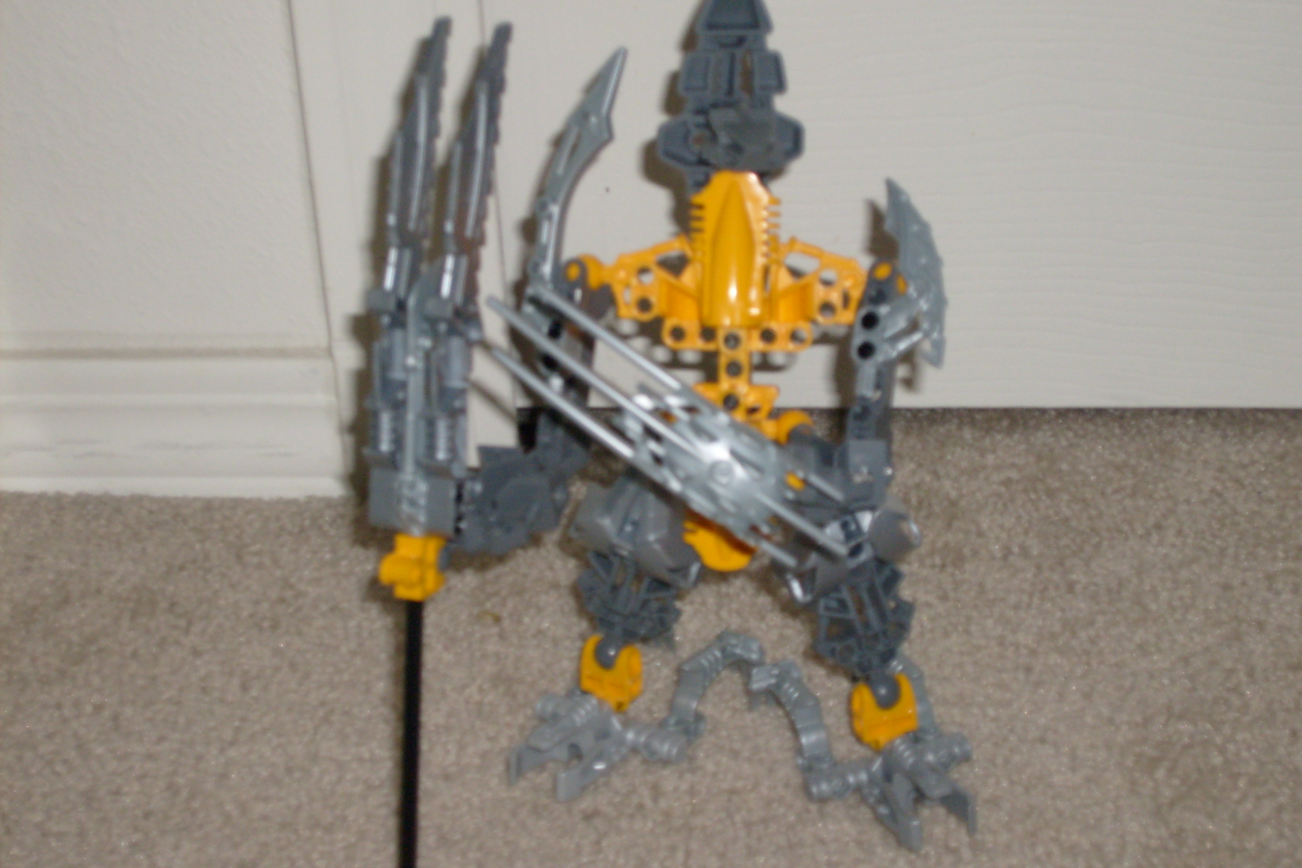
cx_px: 651
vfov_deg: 18.2
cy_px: 453
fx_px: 2712
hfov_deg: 27.0
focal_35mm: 75
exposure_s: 1/60
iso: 100
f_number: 3.9
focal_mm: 12
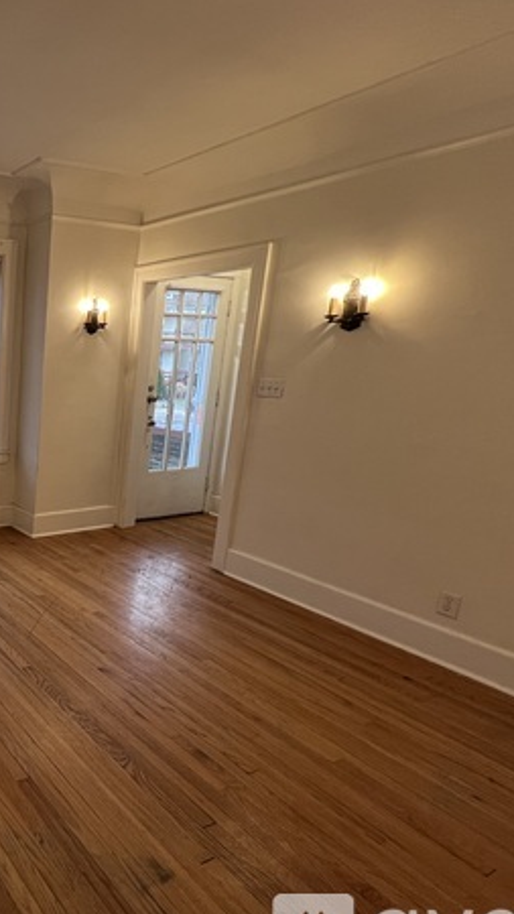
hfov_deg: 40.7
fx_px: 509
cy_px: 467
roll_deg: +0.2
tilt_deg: -12.2
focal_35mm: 21
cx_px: -76
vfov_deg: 83.8
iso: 160
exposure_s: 1/60
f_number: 1.8
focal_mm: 1.57
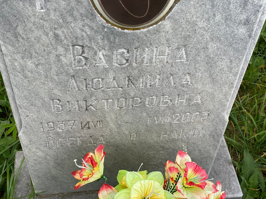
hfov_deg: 36.8
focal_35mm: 52
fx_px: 400
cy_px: 100
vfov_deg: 28.0
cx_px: 133
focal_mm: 6
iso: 20
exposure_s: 1/475
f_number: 2
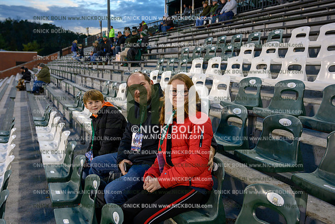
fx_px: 307
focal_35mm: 33
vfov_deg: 40.0
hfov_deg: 57.2
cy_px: 112
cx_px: 168
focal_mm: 33
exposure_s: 1/250
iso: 2000
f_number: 4
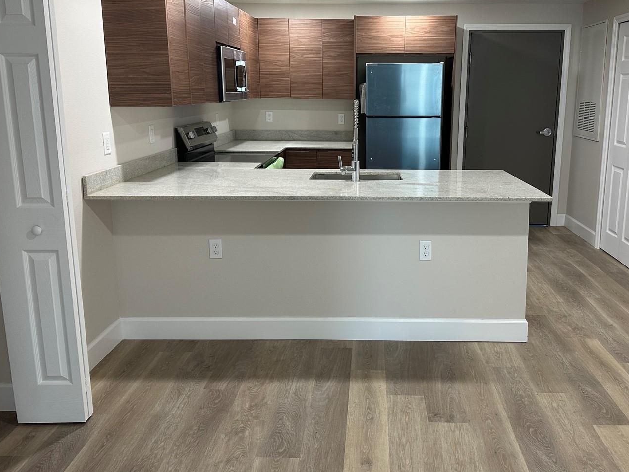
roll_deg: -0.4
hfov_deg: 59.8
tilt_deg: -11.7
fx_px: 545
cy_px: 197
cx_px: 356
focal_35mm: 30
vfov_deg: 46.6
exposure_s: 1/60
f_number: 1.78
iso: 160
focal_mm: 6.86
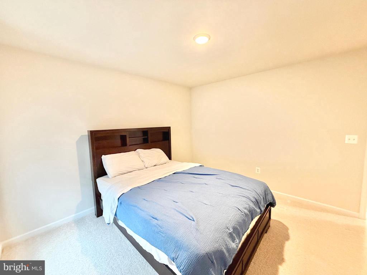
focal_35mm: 14
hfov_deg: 102.1
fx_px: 148
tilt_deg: -6.1
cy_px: 138
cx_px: 184
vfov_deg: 85.7
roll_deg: +1.5
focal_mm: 2.22
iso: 400
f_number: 2.2
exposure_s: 1/60
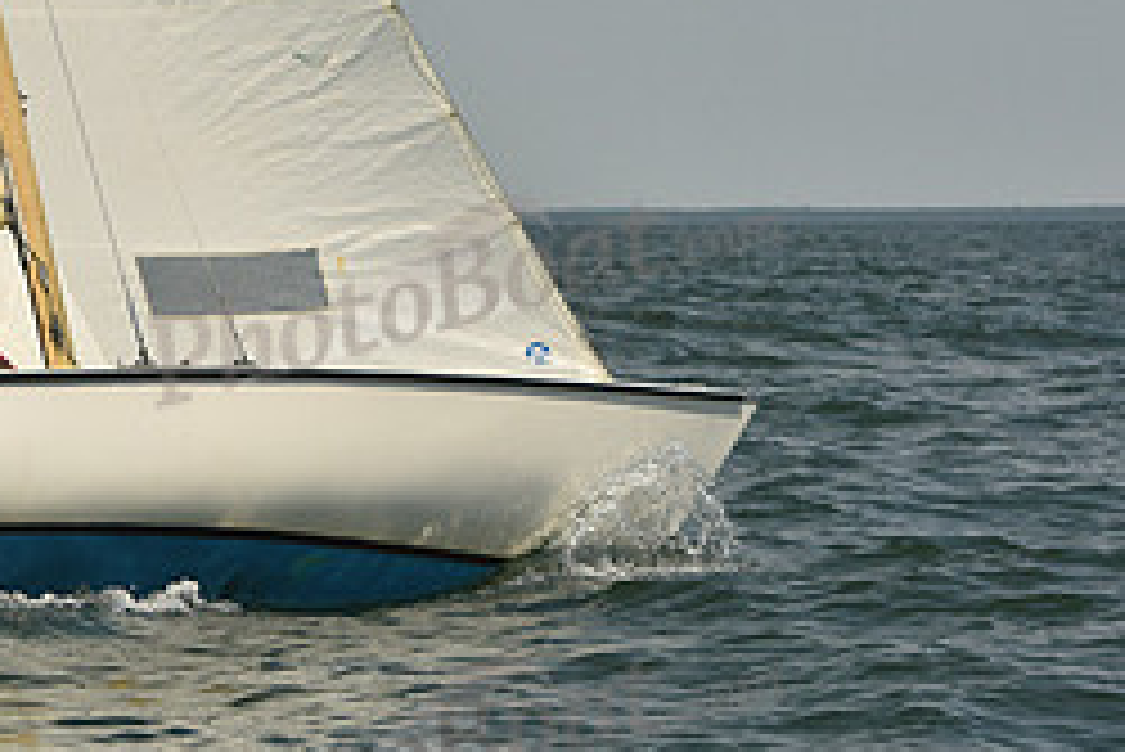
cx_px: -81
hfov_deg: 8.8
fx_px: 7254
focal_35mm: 232
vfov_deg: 5.9
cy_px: 119
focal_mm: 100
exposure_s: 1/1000
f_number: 8
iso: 320
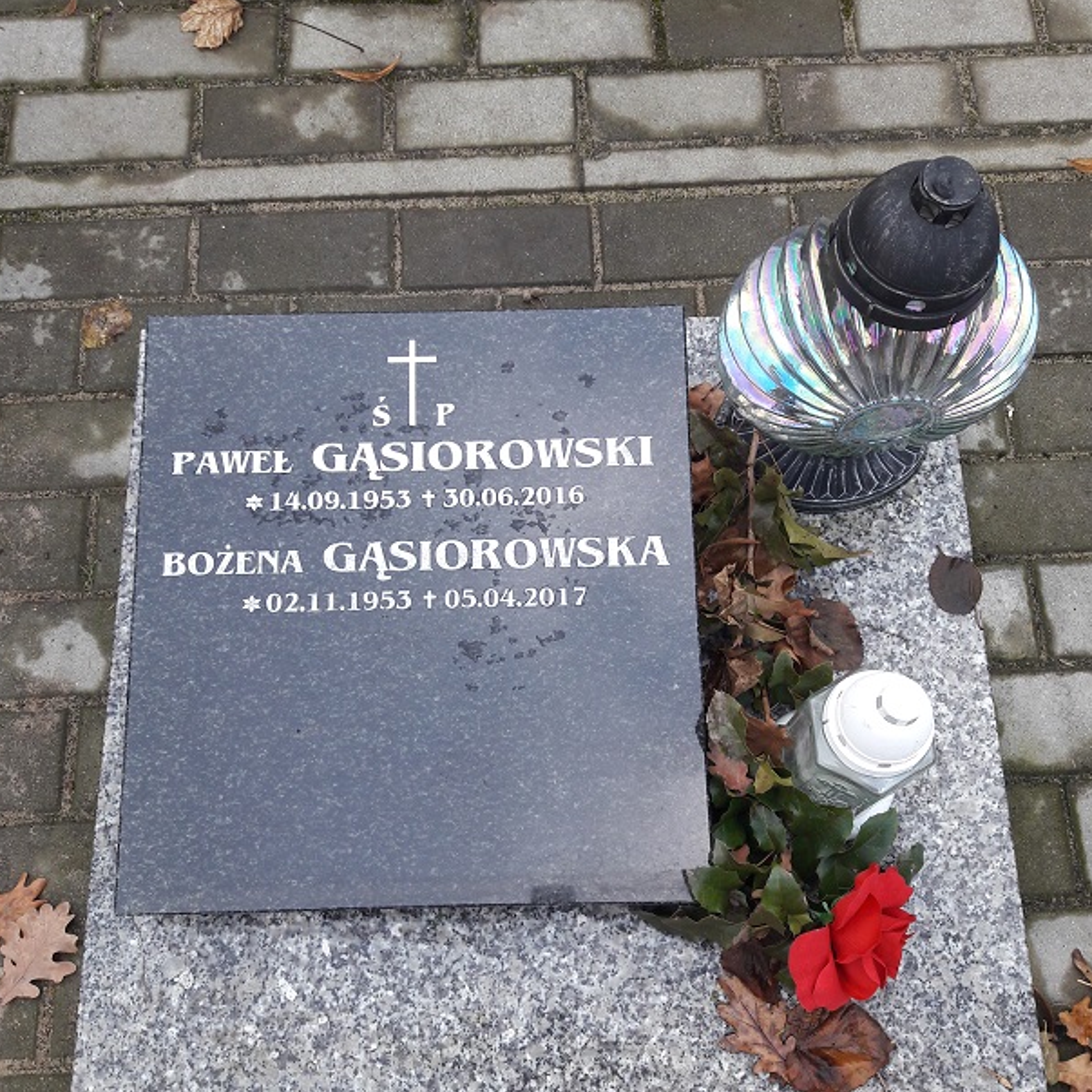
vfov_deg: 47.2
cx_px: 525
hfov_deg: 47.2
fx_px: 1249
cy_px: 591
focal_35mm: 35
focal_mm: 3.7
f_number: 1.9
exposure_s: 1/108
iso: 40
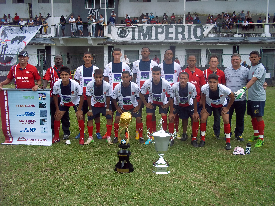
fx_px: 286
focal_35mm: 36
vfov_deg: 39.7
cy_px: 103
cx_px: 138
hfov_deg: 51.4
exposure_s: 1/400
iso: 80
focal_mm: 6.5
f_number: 3.1
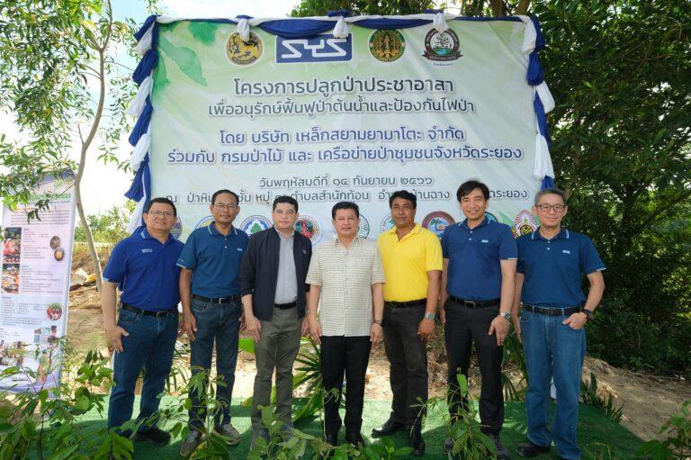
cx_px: 346
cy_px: 230
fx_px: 326
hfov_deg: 93.3
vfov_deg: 70.4
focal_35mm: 17
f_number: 5.6
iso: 160
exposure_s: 1/160
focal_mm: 11.5
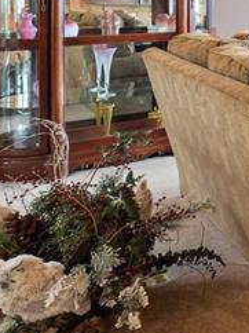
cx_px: 585
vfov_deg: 16.9
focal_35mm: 114
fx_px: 1095
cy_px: 7
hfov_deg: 11.1
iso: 800
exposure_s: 1/5
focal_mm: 28
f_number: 11
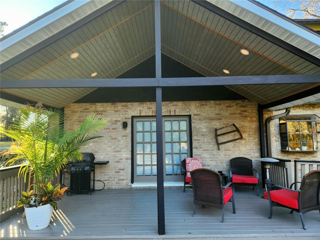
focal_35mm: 23
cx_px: 160
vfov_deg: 58.9
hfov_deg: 73.9
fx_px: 213
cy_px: 120
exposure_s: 1/182
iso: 64
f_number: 1.8
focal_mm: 5.4
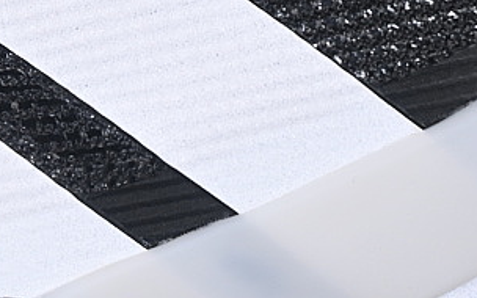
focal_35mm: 272
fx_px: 3536
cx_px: 24
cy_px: 13
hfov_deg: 7.7
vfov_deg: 4.8
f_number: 6.3
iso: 160
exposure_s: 1/60
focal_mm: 50
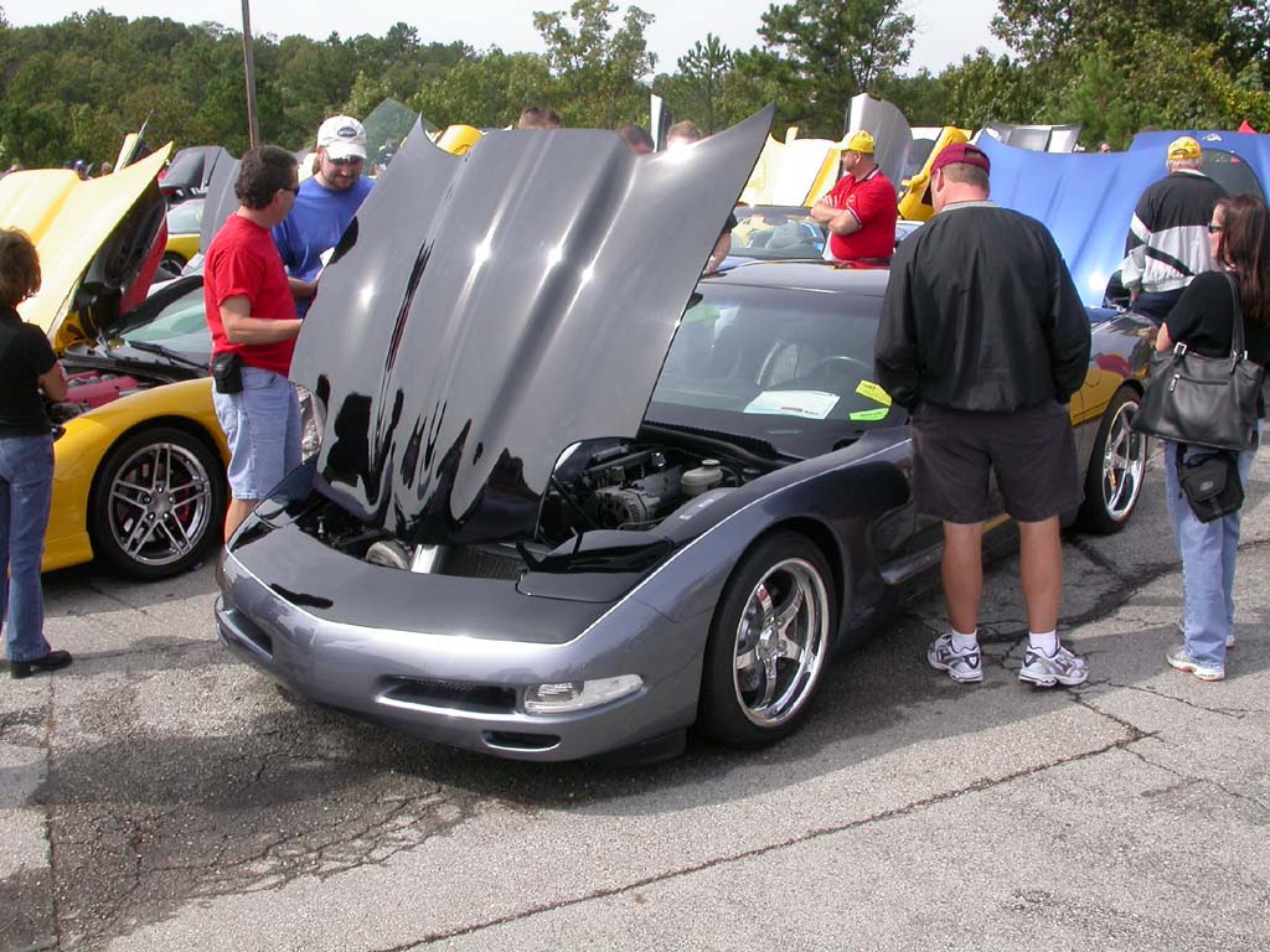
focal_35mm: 38
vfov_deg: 37.7
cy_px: 476
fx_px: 1394
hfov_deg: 49.0
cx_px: 635
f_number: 6
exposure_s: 1/265
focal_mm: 7.85
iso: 100
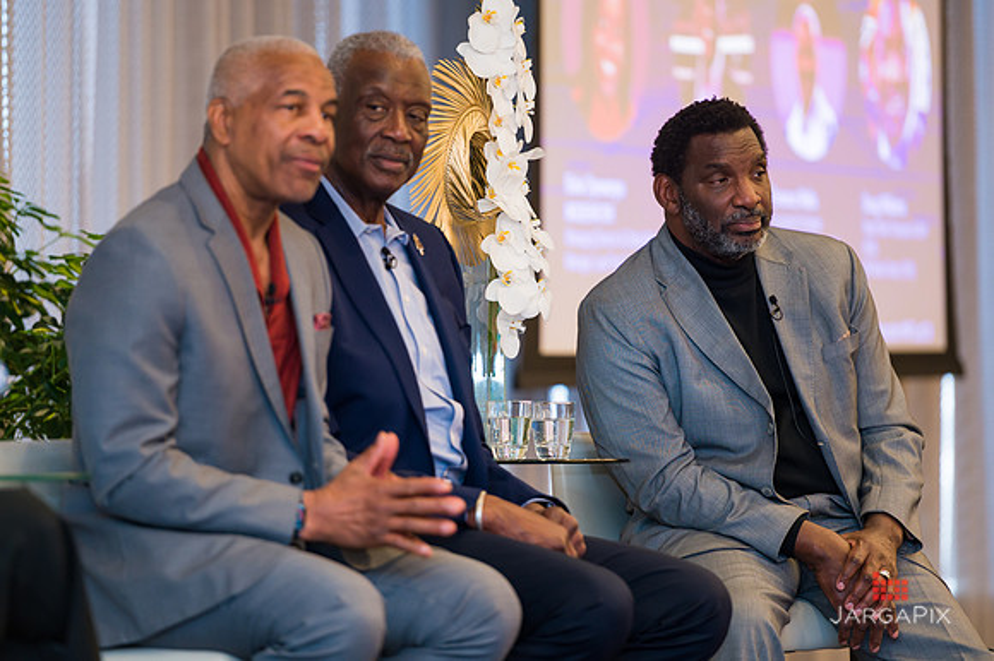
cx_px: 497
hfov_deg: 10.3
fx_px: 5519
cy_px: 330
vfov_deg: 6.9
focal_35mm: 200
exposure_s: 1/200
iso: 800
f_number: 3.2
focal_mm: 200
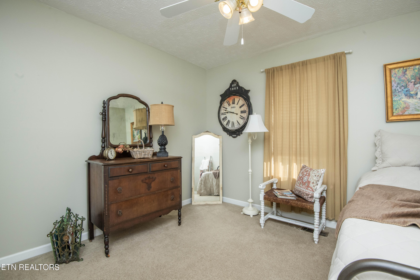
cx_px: 210
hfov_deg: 96.7
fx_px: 187
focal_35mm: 16
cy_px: 140
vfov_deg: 73.7
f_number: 9
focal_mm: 16
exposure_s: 1/250
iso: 640
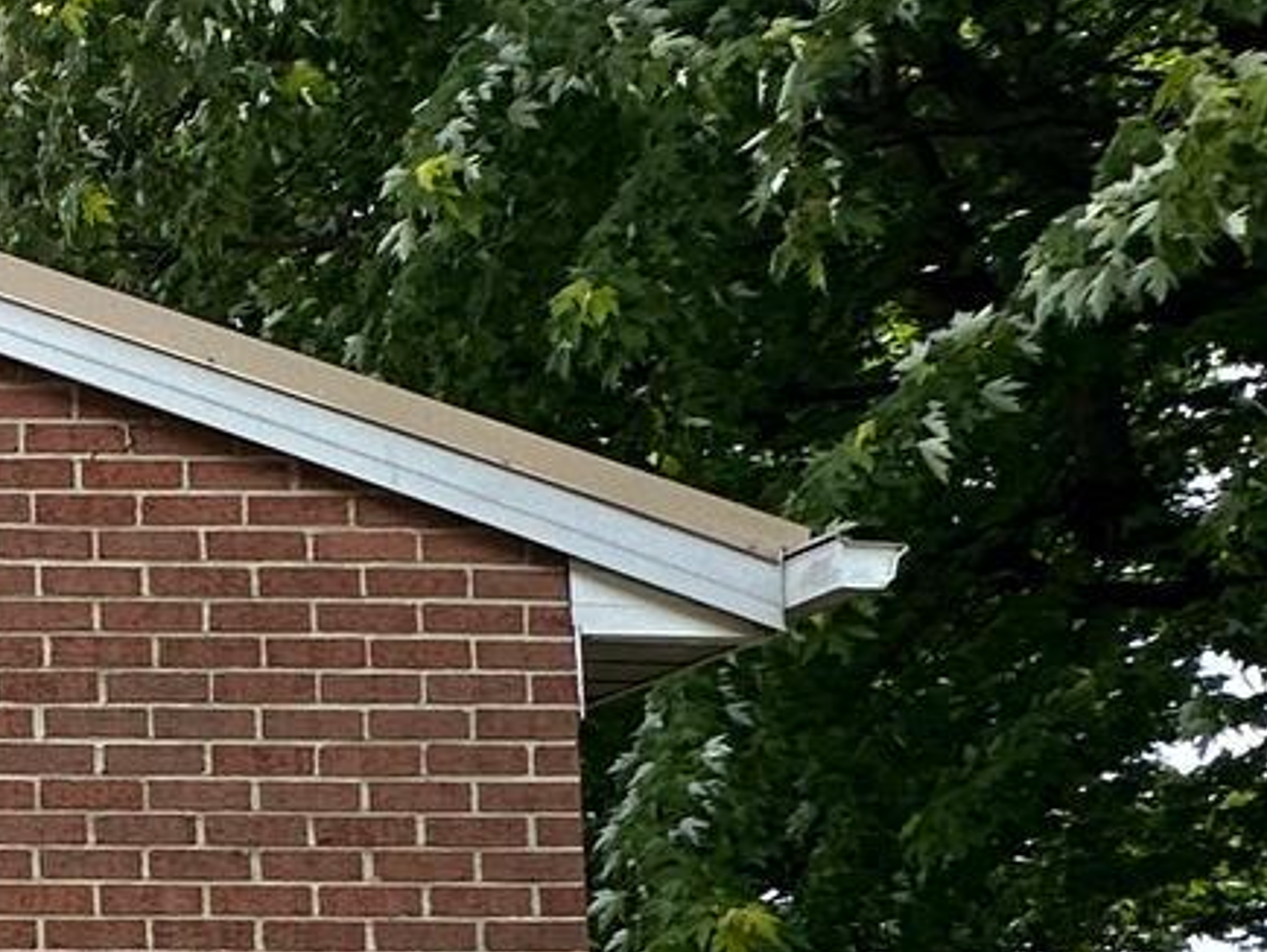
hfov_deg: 16.2
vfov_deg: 19.4
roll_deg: -0.2
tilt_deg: +2.4
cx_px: -1620
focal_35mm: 66
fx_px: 2417
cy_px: 1437
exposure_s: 1/725
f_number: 2.2
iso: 40
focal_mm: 2.22
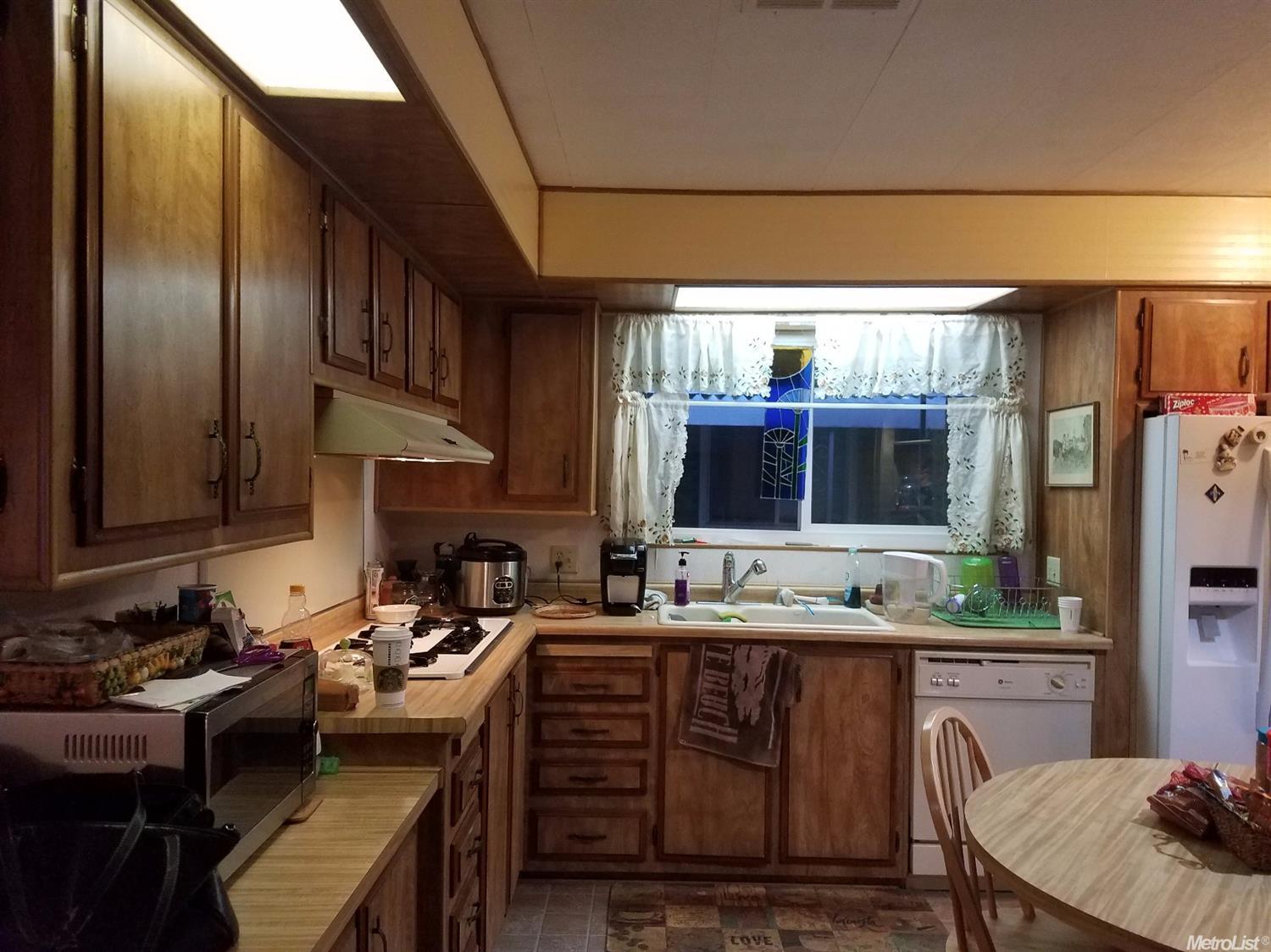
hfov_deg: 67.3
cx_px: 636
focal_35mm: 26
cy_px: 476
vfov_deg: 53.0
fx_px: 954
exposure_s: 1/20
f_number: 1.7
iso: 200
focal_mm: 4.2
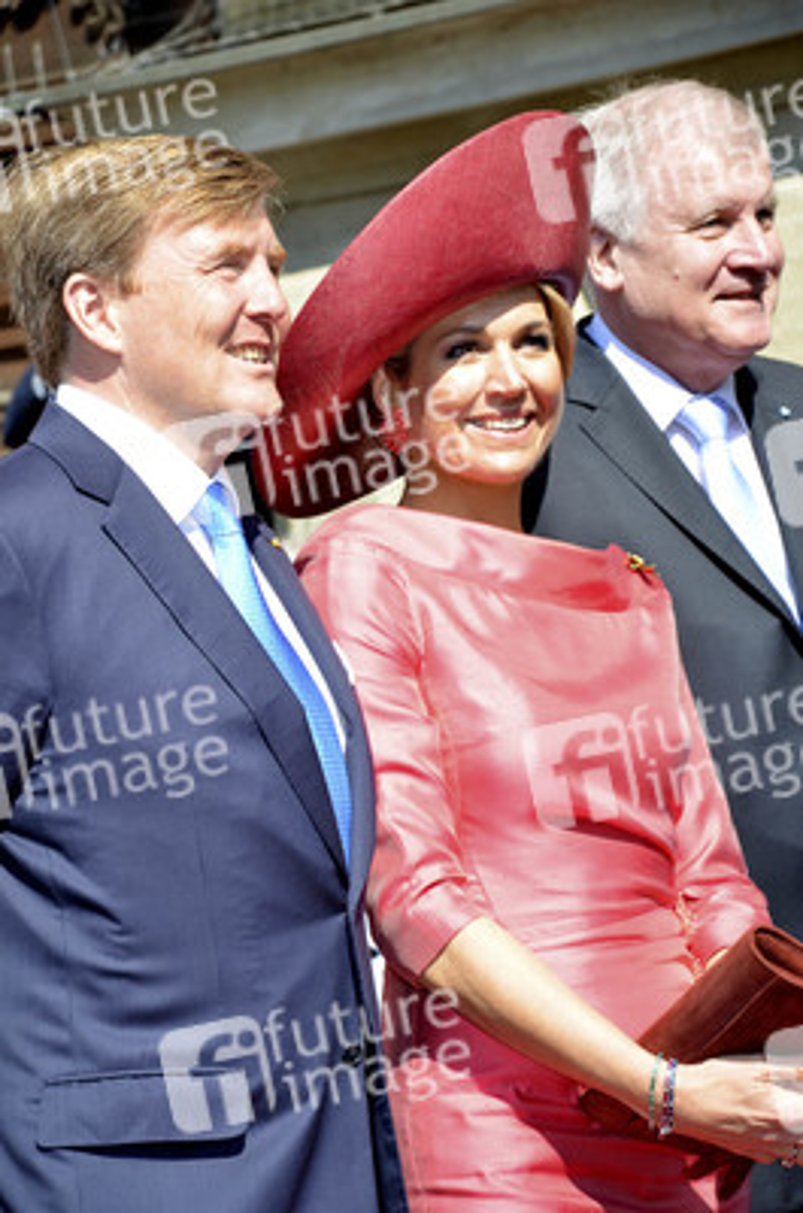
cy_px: 606
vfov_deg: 15.2
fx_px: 4536
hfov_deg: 10.1
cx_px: 402
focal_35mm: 135
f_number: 5.6
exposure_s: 1/200
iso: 100
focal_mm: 90
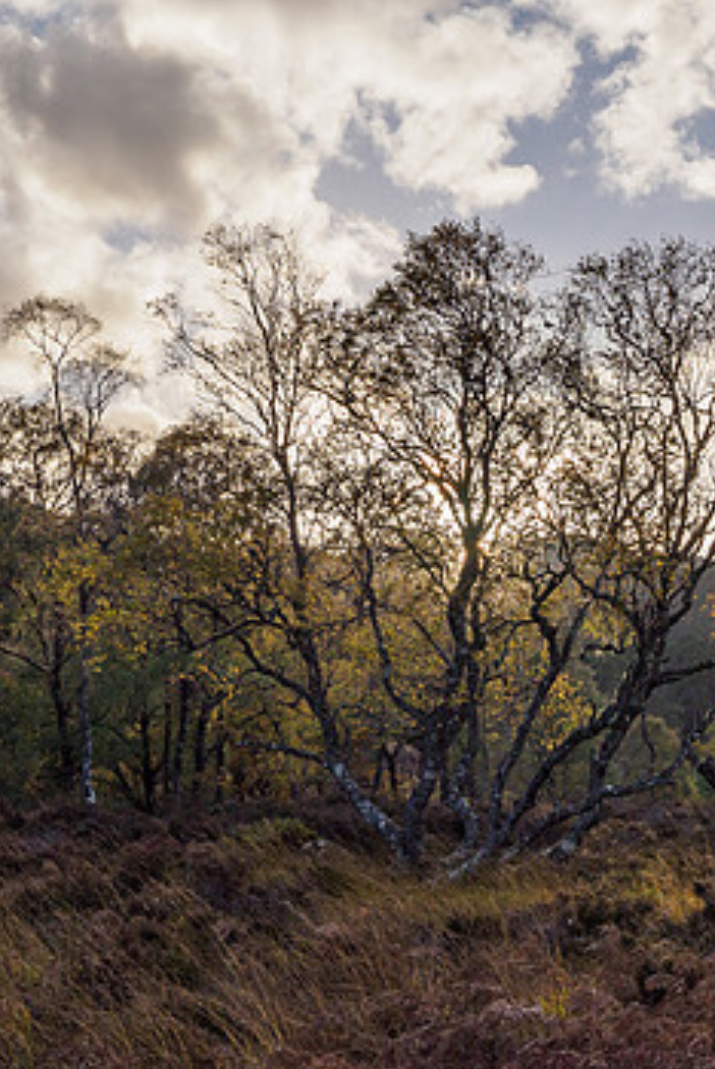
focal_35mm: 62
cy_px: 554
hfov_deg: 21.9
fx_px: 1843
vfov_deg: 32.4
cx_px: 461
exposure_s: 1/800
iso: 200
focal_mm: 18
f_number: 7.1
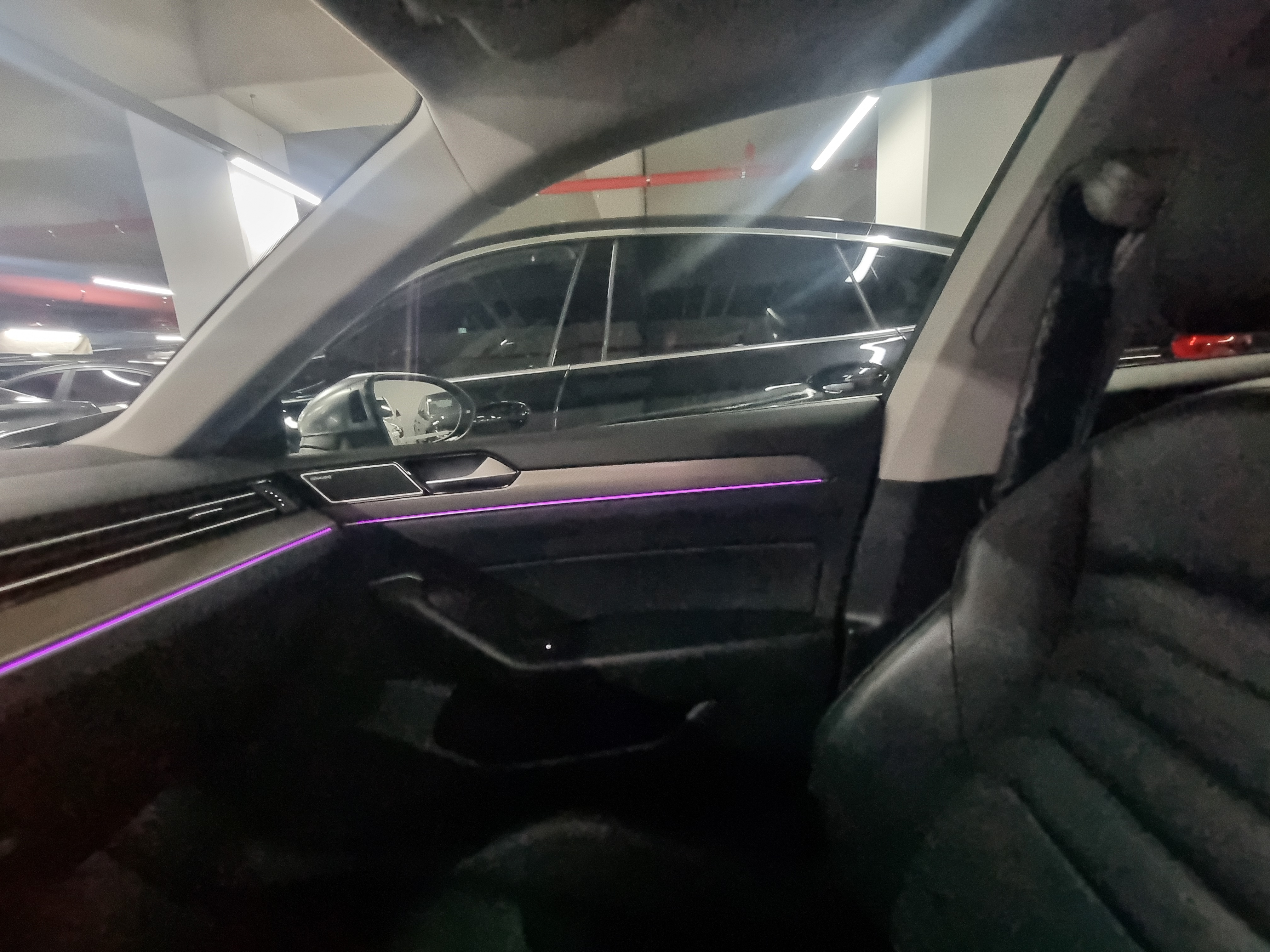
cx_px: 635
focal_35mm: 13
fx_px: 477
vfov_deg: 89.9
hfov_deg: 106.2
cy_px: 476
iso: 2500
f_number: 2.2
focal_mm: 2.2
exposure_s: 1/20
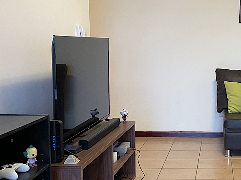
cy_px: 96
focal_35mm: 60
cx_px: 242
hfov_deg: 30.0
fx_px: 418
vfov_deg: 24.4
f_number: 1.6
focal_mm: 5.1
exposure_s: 1/60
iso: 320
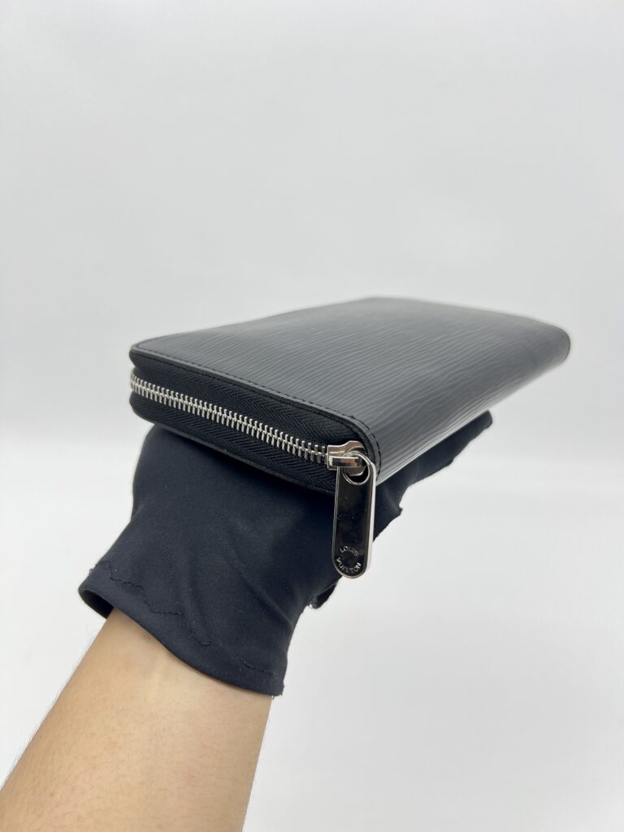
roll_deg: -0.6
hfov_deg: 53.1
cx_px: 312
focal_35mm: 26
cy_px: 416
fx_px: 625
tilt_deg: -28.7
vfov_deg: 67.3
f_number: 1.5
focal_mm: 5.7
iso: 32
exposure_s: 1/106
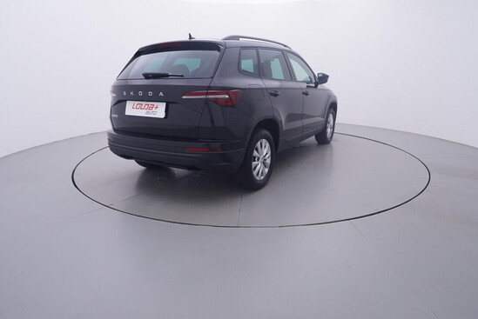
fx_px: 299
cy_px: 160
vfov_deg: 56.2
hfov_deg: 77.3
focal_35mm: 22
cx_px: 239
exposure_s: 1/80
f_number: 5
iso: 200
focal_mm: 15
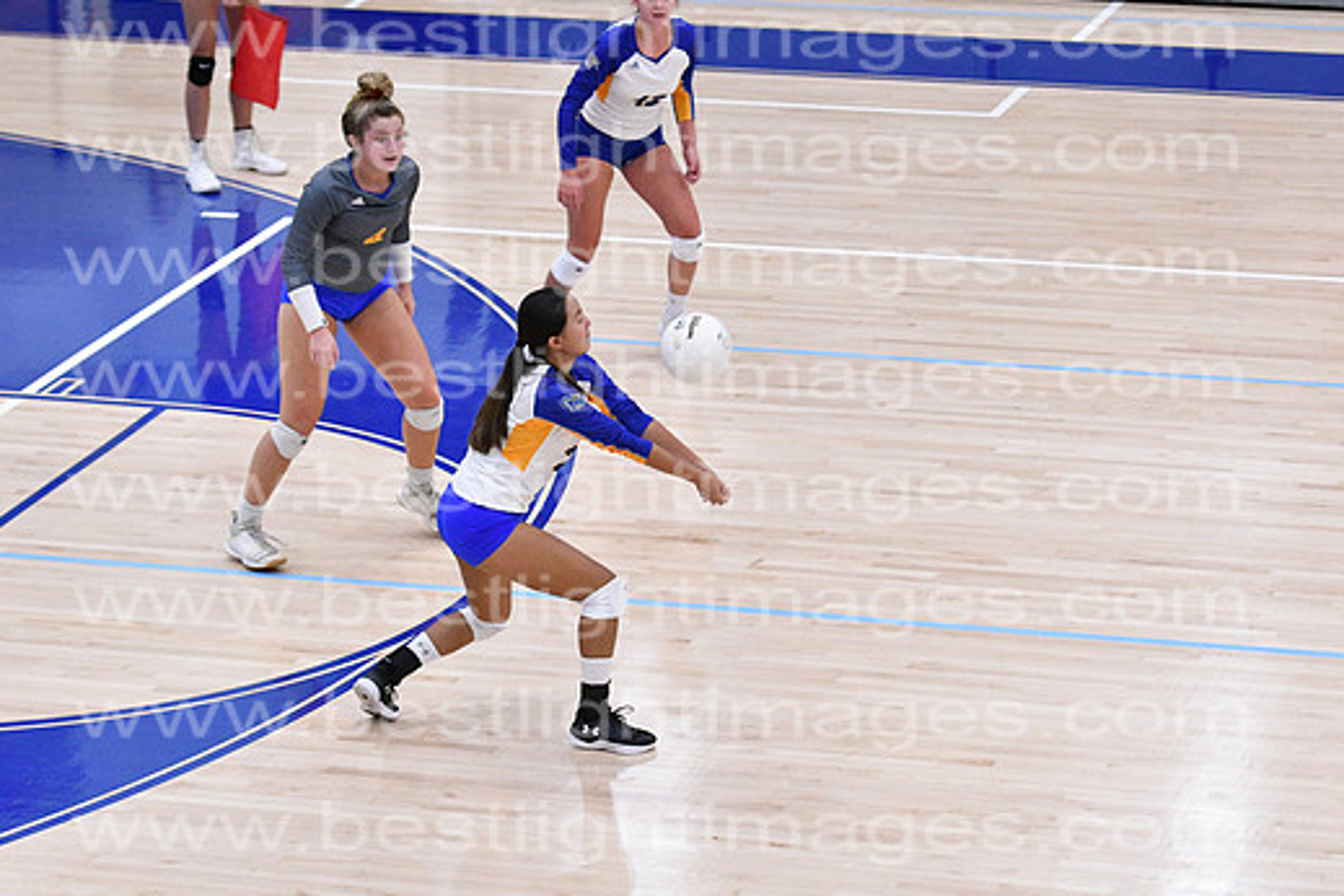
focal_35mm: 151
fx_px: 5637
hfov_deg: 13.6
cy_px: 436
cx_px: 660
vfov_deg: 9.1
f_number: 3.2
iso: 6400
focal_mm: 90
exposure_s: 1/1000
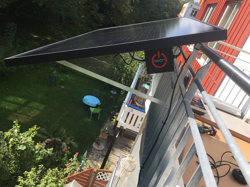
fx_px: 209
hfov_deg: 61.7
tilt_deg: -22.3
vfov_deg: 48.2
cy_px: 94
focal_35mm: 29
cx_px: 125
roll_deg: -20.0
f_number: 2.2
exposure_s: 1/864
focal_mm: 4.15
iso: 25
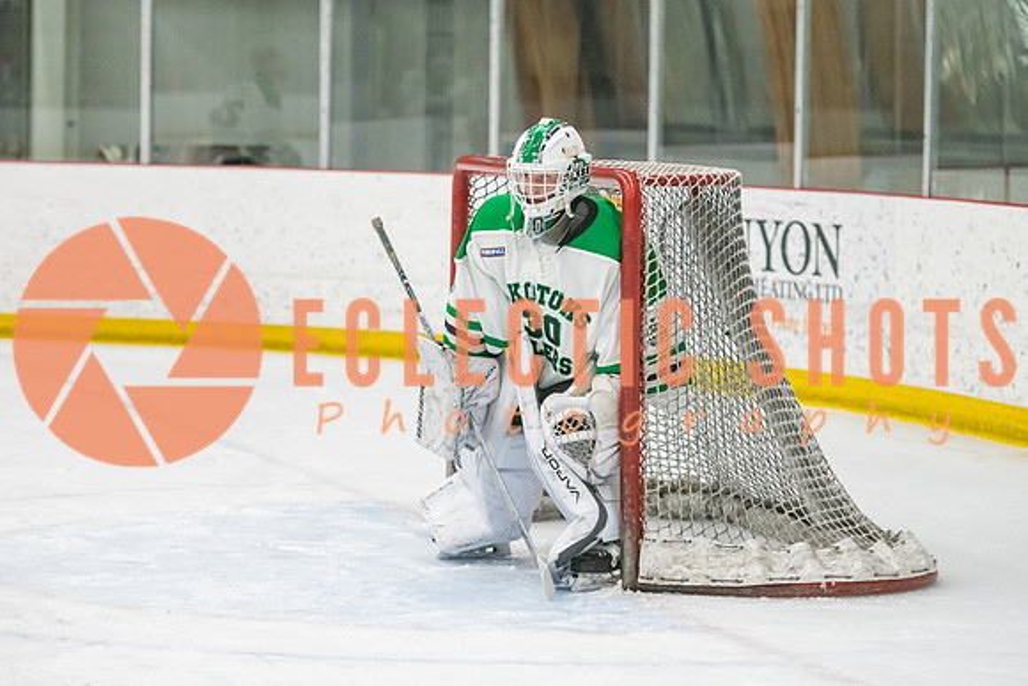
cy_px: 250
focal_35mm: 154
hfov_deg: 13.3
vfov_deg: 8.9
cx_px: 514
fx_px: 4400
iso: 4000
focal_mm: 110
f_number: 2.8
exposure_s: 1/800
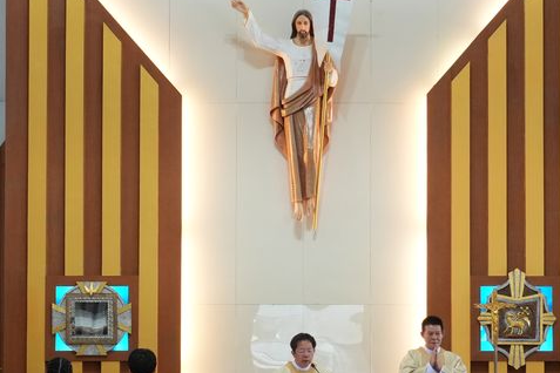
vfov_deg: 8.9
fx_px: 2396
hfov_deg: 13.3
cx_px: 305
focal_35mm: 154
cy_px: 301
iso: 2000
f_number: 5
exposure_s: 1/125
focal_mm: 49
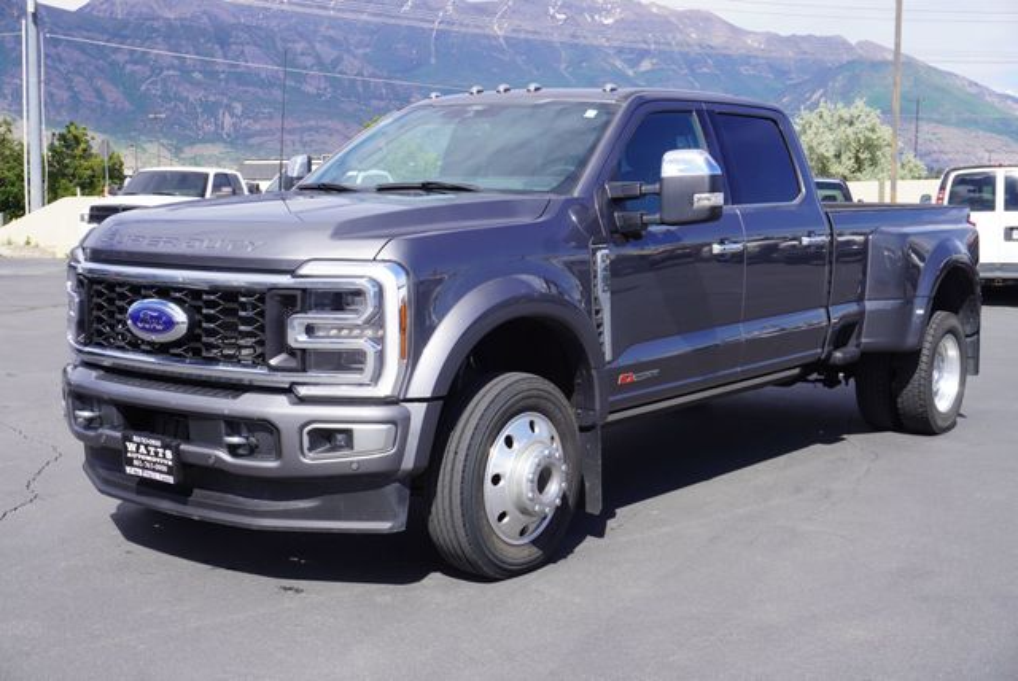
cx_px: 509
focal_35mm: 46
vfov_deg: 29.0
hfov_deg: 42.3
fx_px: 1316
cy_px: 340
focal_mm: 31
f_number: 10
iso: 100
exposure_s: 1/125
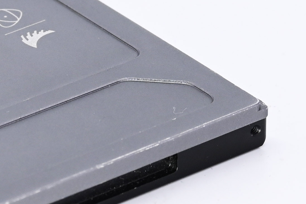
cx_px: -14
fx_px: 3604
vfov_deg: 3.2
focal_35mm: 424
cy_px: 112
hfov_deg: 4.9
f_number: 9
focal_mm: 79
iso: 500
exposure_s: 1/200
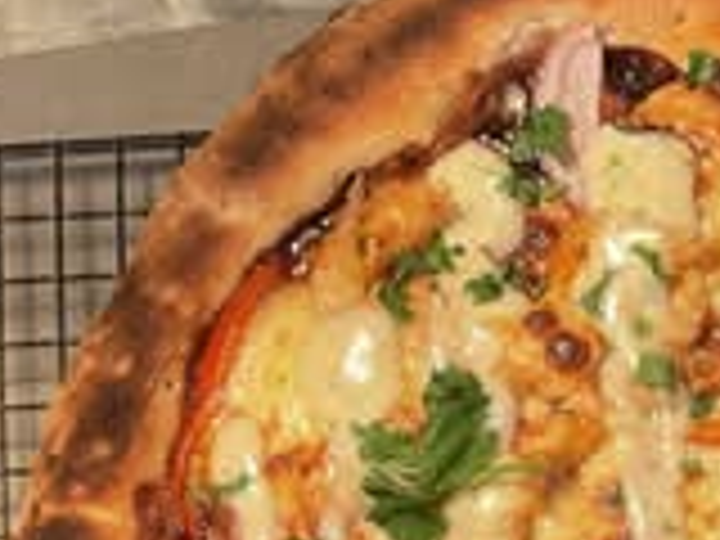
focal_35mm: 106
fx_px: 2205
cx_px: 855
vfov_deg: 13.4
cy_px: 724
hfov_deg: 17.7
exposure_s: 1/100
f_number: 1.8
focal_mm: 3
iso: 25
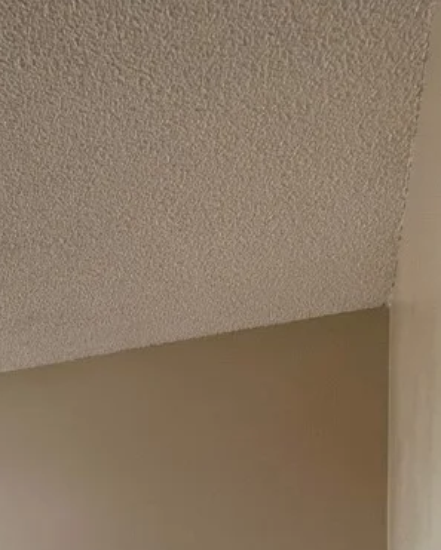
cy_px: 566
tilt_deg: -0.9
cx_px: -6
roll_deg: -1.1
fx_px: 571
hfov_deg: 37.5
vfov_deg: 43.2
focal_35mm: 35
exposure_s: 1/99
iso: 125
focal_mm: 1.57
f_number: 1.8
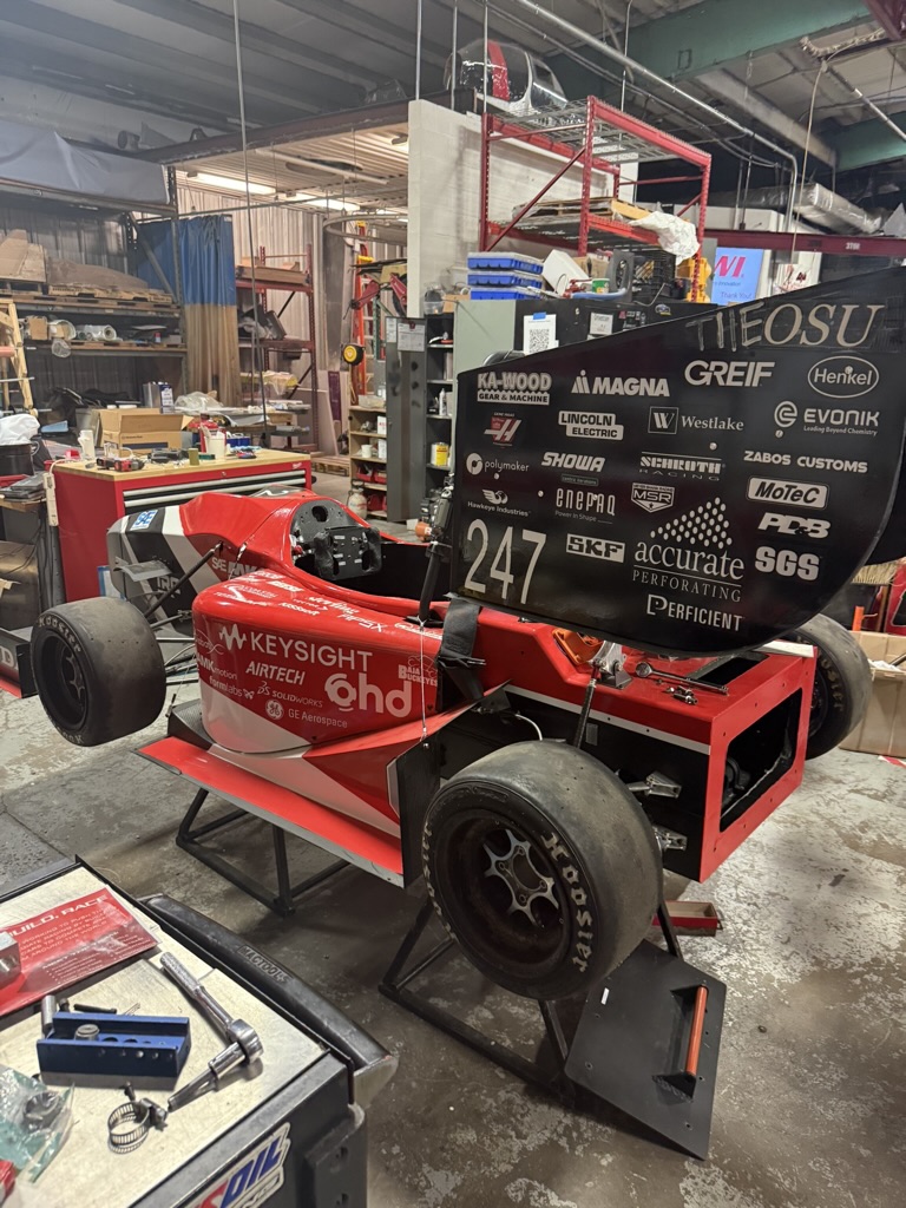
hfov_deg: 56.8
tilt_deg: -17.3
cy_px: 604
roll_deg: -2.9
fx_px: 838
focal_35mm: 24
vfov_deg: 71.6
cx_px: 453
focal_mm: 6.76
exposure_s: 1/60
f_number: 1.78
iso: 400
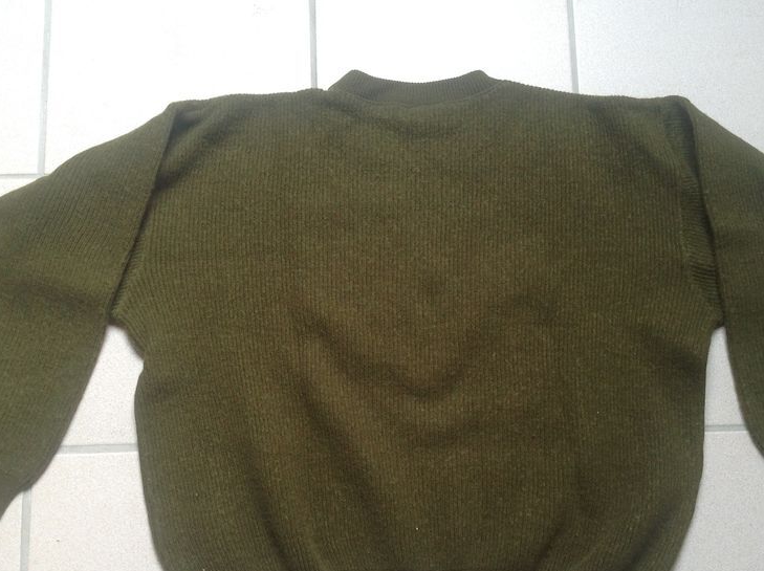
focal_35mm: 48
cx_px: 417
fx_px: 1058
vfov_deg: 30.1
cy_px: 341
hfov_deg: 39.7
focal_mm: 4.28
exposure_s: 1/120
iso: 80
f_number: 2.4
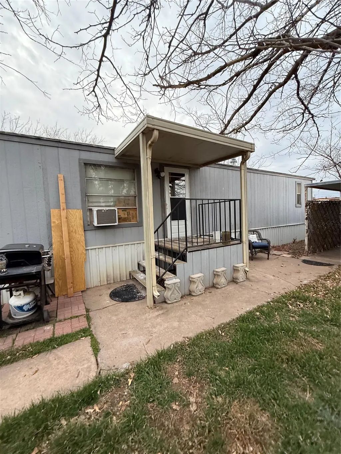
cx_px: 170
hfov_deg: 85.7
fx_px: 184
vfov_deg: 102.1
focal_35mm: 14
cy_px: 227
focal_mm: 2.22
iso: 160
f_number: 2.2
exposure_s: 1/99
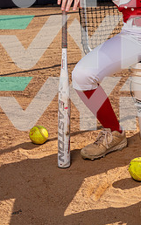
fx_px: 437
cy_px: 43
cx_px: 111
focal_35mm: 71
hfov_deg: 18.2
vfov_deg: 28.3
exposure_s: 1/250
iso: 64
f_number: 8
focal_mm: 40
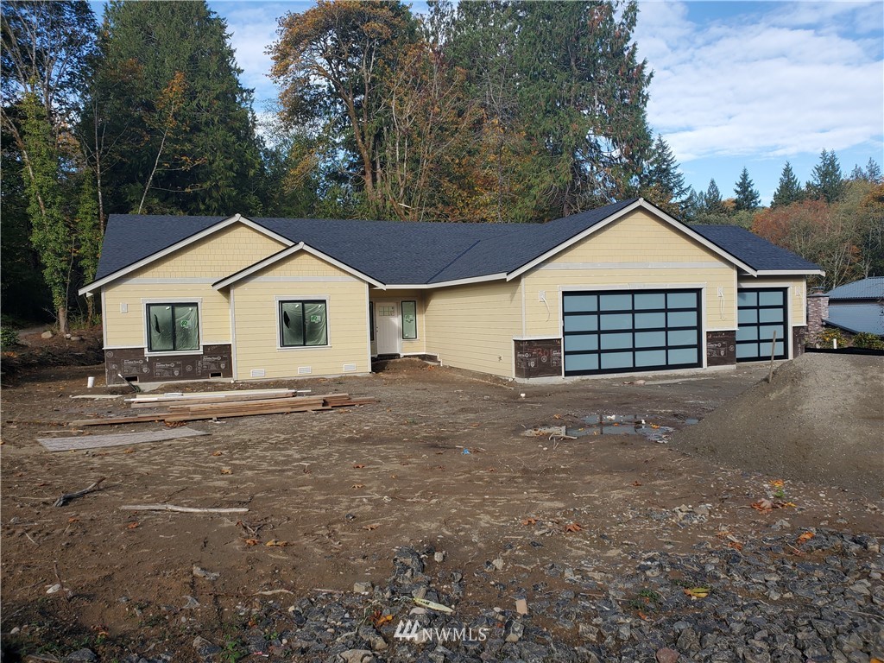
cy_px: 332
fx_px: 664
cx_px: 442
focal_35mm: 26
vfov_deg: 53.1
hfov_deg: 67.3
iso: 50
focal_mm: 4.3
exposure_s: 1/957
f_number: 2.4
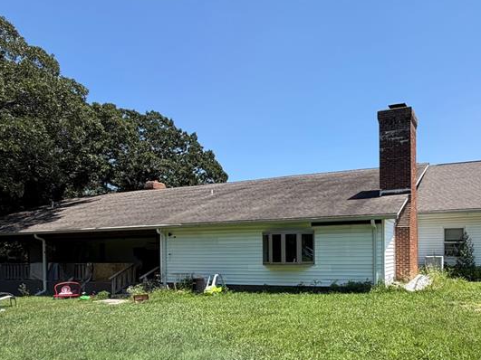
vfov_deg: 49.9
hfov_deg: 63.4
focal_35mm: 27
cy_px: 256
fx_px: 375
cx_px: 328
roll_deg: +0.4
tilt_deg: -0.2
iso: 32
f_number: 2.2
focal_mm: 2.22
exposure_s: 1/770
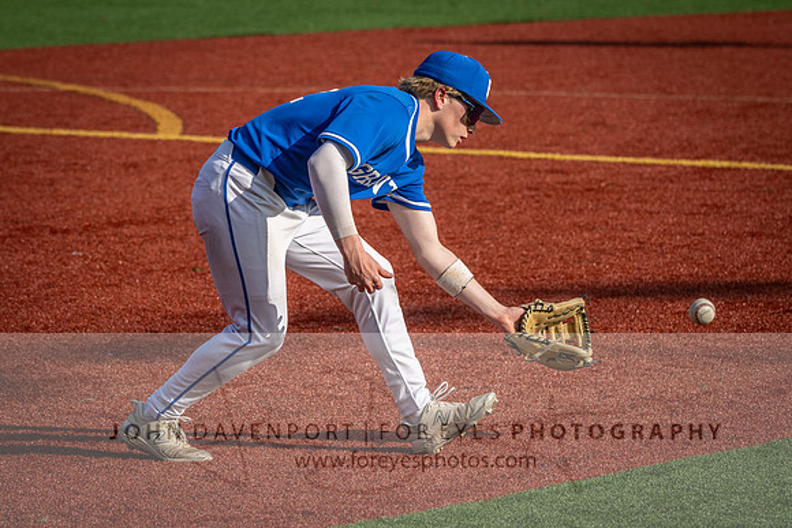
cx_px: 351
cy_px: 193
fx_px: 5448
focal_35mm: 248
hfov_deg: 8.3
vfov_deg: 5.6
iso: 220
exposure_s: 1/2000
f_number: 5
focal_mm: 150
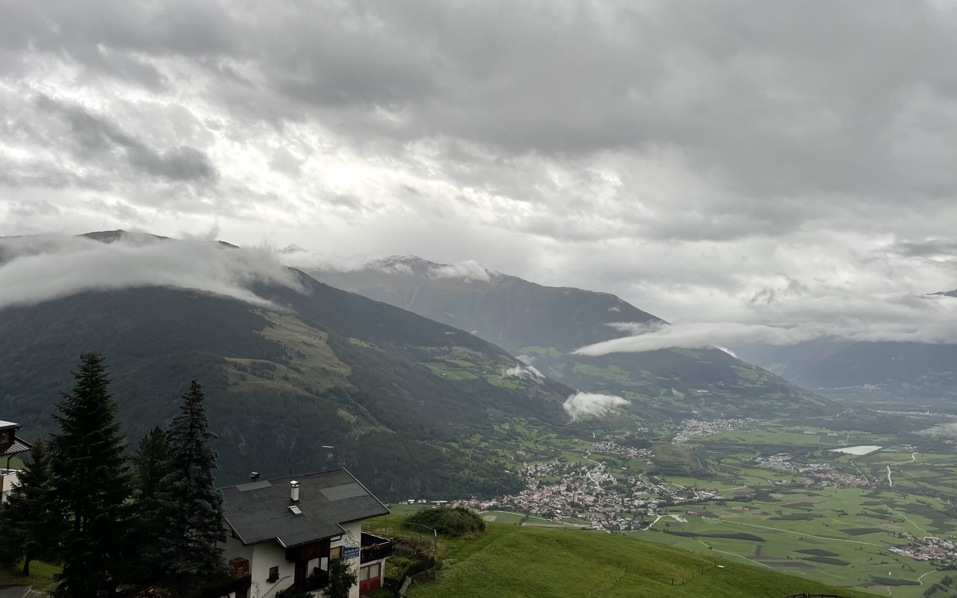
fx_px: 730
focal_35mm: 28
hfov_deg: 66.5
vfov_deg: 44.4
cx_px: 482
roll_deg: -1.2
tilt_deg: +6.3
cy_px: 251
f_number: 1.6
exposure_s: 1/121
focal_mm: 4.2
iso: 40
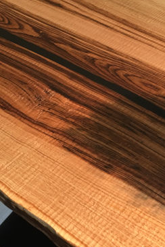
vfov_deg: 30.5
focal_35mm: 66
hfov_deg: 20.5
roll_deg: +2.0
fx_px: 454
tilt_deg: -42.3
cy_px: 128
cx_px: 54
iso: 64
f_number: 2.2
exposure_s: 1/17
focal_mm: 4.15
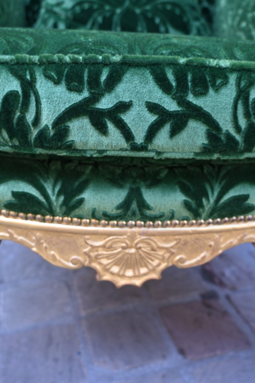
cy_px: 192
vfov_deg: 54.1
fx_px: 375
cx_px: 128
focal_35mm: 35
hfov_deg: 37.6
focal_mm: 23.5
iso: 400
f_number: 3.8
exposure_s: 1/200
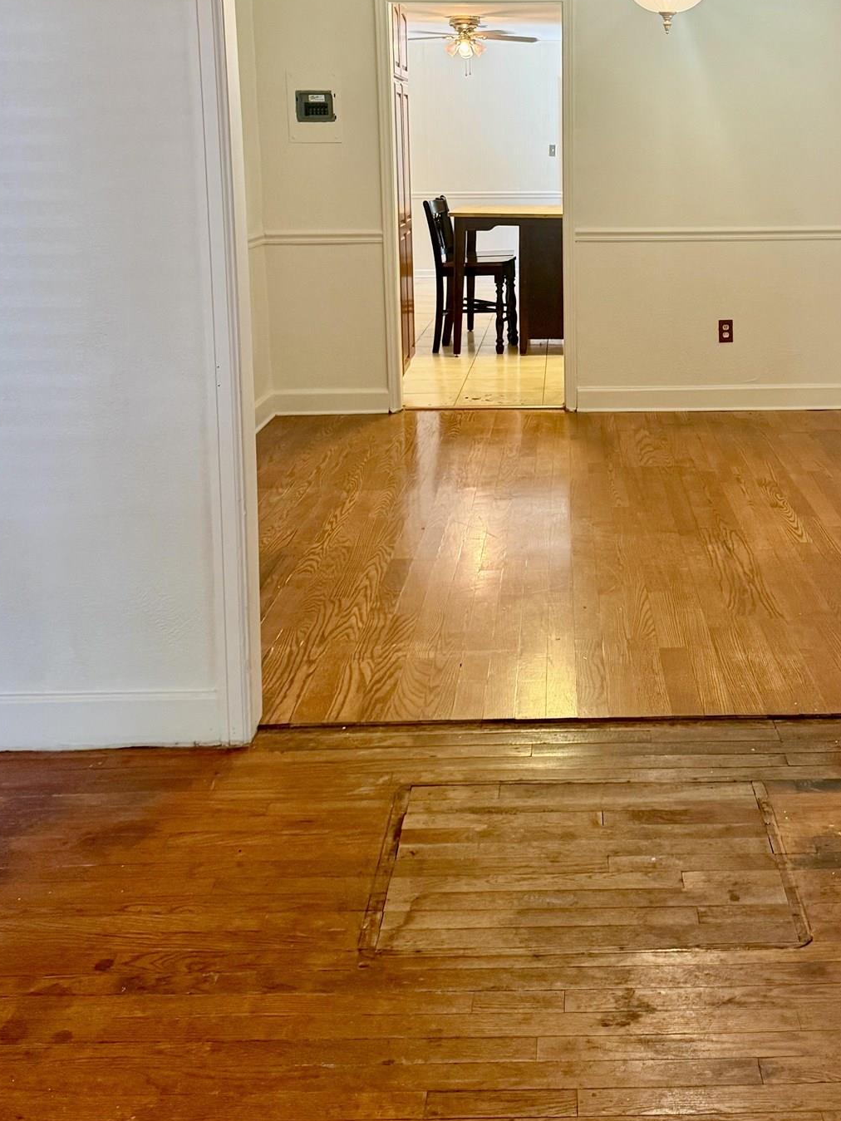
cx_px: 588
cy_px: 334
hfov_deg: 34.7
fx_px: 1328
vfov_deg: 44.8
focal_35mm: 41
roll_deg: -0.5
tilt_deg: -5.3
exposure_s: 1/60
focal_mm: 6.76
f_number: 1.78
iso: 250
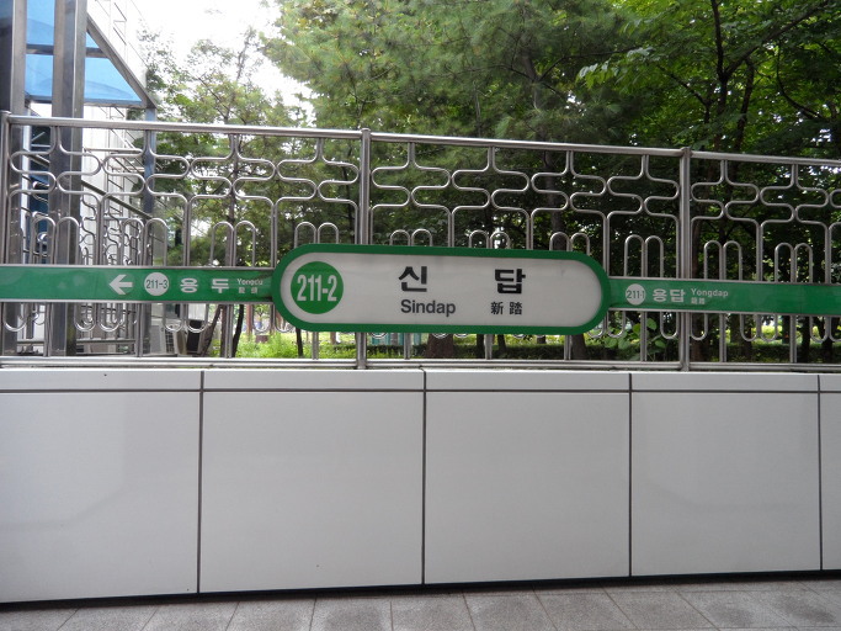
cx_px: 420
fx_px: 583
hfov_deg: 71.6
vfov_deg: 56.8
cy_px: 316
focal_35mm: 24
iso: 100
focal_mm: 4.1
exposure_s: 1/90
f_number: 2.9
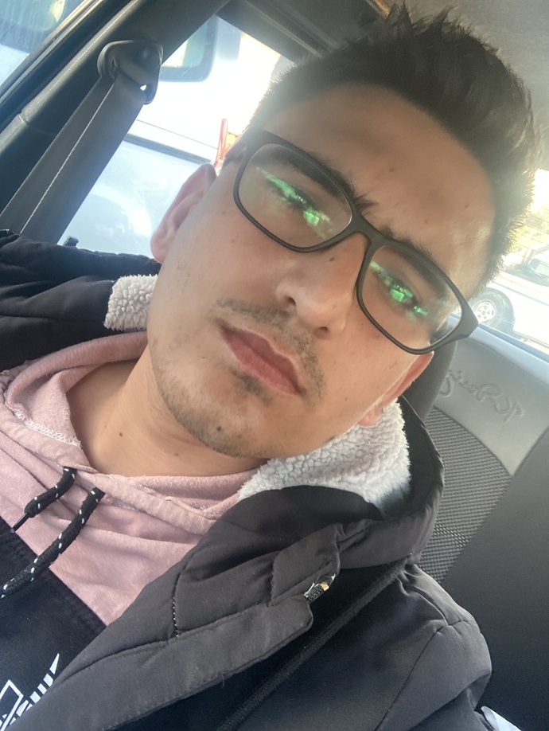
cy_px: 366
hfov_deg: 44.2
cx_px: 274
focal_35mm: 32
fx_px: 676
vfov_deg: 56.8
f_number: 2.2
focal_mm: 2.87
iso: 100
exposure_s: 1/60
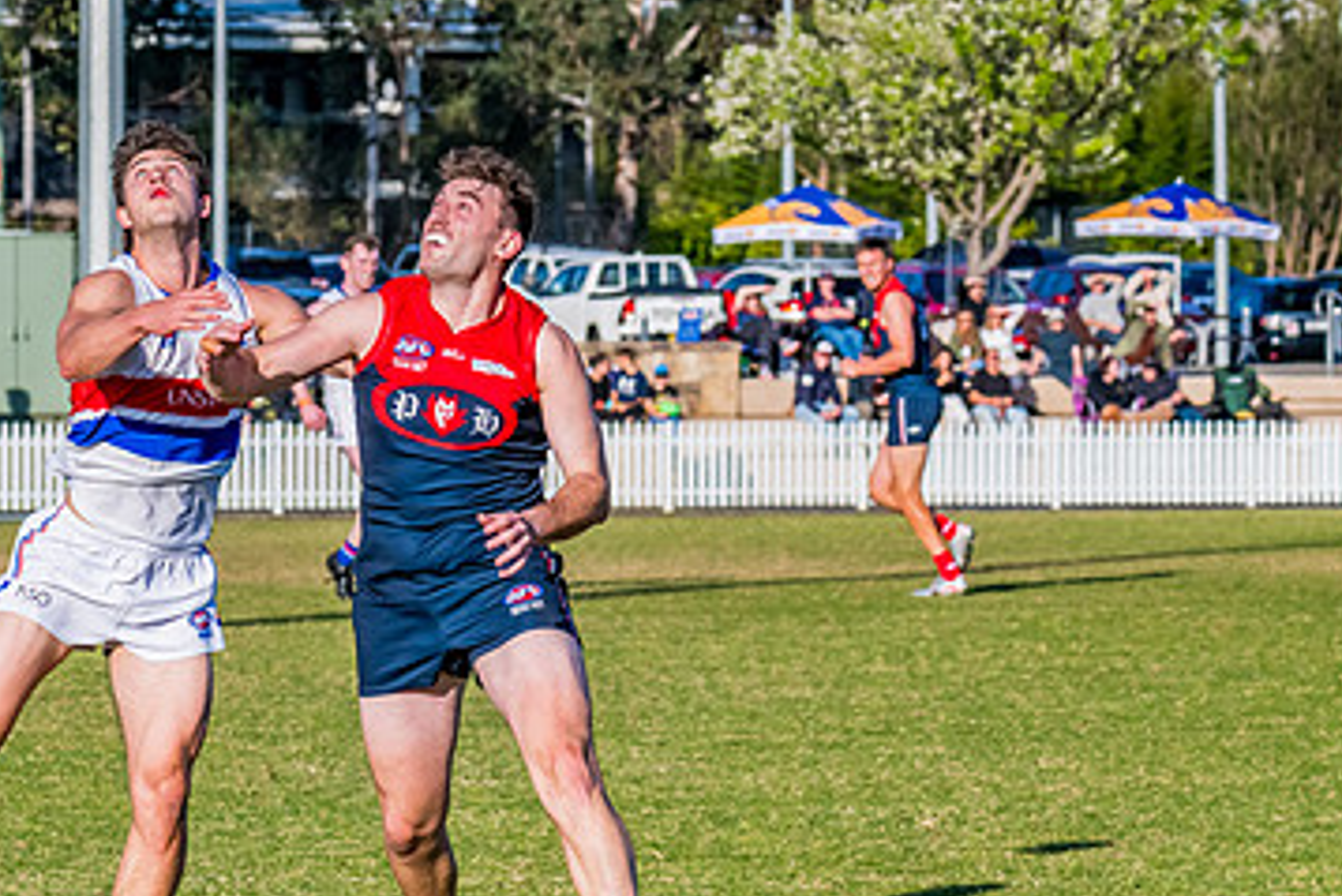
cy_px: 371
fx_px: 10702
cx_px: 353
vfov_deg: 4.8
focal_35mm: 287
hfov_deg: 7.2
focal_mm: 170
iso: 800
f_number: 11
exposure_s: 1/1600
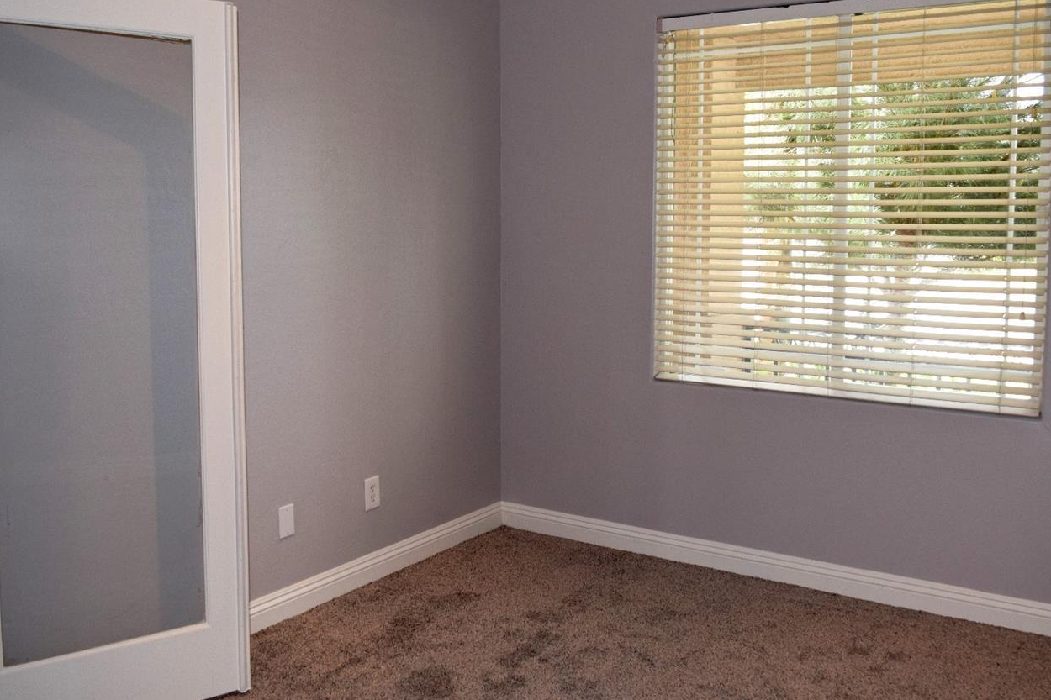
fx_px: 1051
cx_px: 564
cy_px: 302
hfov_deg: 53.1
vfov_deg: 36.8
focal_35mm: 36
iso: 720
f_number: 5.6
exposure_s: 1/125
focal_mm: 20
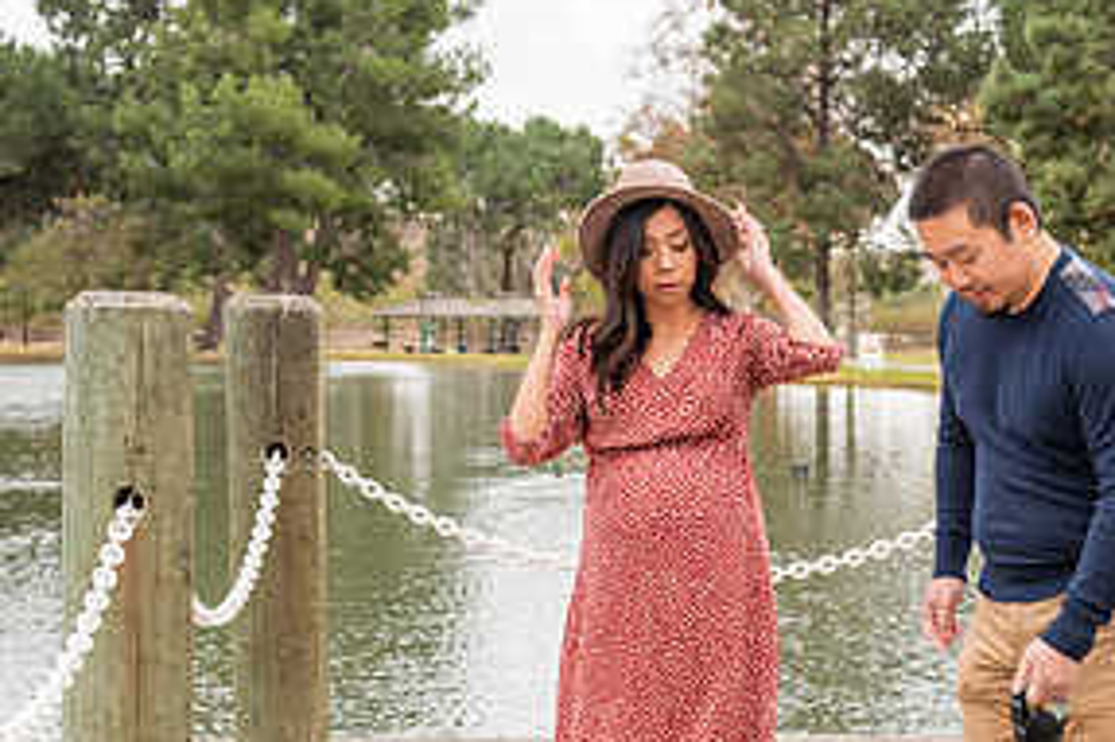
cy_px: 546
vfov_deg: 15.0
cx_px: 692
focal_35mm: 91
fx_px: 2817
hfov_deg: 22.3
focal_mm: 45
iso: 400
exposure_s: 1/125
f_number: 5
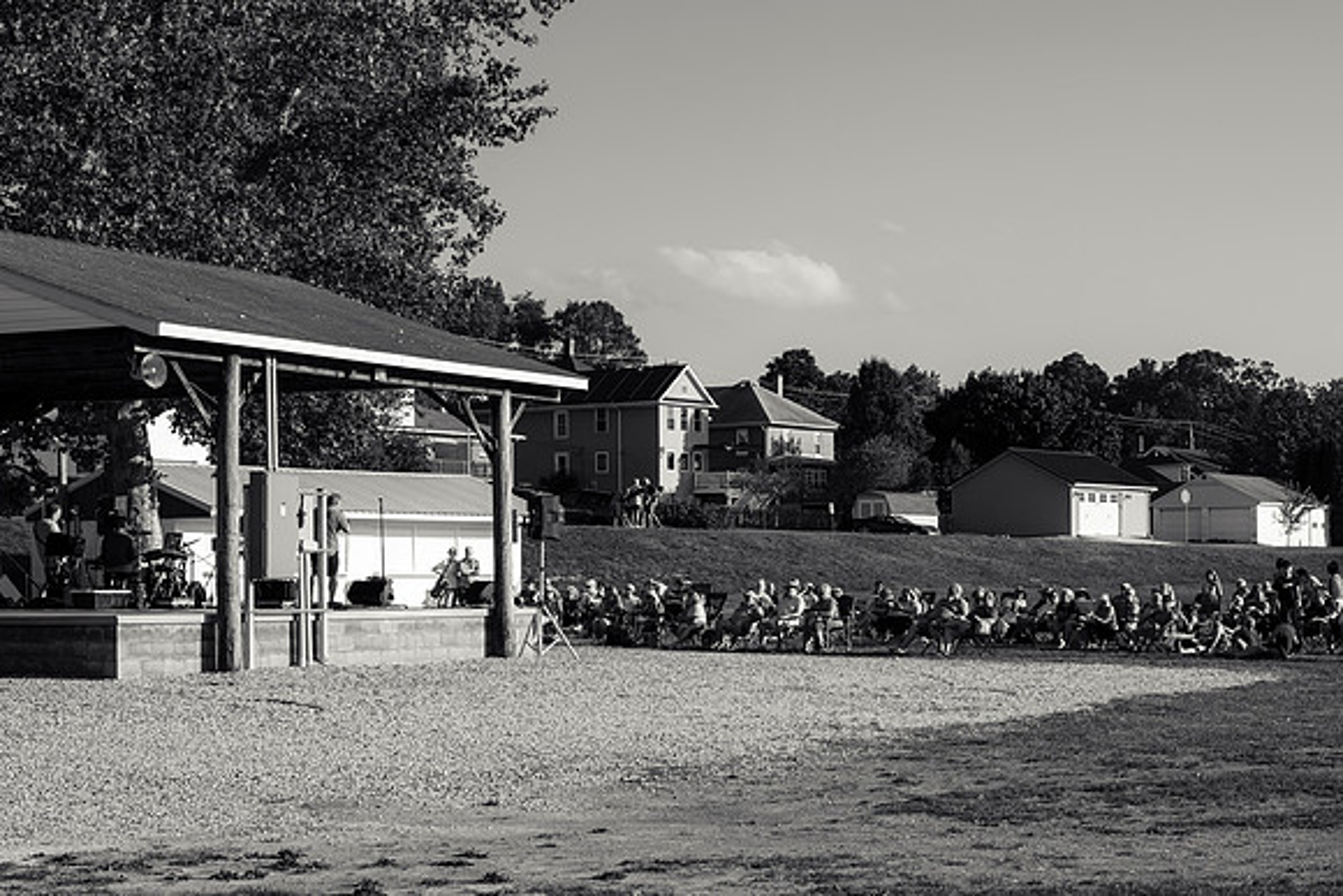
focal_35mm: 70
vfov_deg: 19.3
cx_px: 774
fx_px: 2621
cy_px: 583
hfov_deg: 28.7
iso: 64
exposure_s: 1/160
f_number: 9
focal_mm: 54
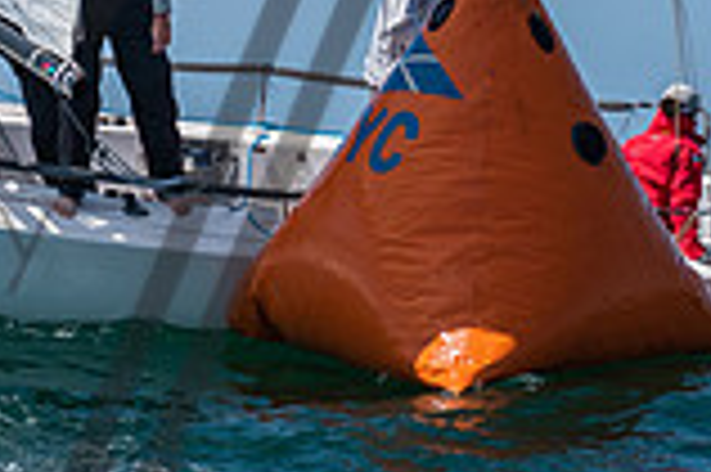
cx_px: -144
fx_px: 9628
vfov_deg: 2.8
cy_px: -110
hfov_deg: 4.2
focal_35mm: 488
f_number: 6.3
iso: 200
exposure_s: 1/1600
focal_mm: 86
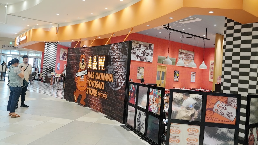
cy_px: 64
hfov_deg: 61.0
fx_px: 219
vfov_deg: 36.6
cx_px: 129
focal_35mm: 32
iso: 1600
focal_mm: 30
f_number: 4
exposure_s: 1/160
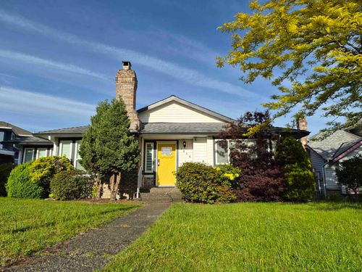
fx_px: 241
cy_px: 136
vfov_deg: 58.9
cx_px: 181
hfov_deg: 73.9
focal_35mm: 23
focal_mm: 5.4
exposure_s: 1/6880
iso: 80
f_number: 1.8
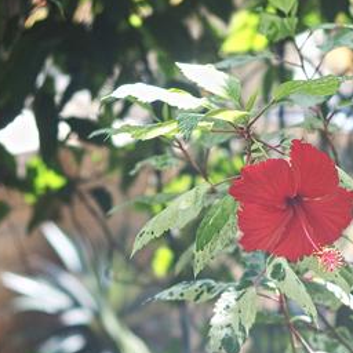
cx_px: 256
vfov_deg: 7.7
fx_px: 2630
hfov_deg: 7.7
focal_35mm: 228
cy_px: 170
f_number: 2.8
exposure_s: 1/250
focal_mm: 35
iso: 100
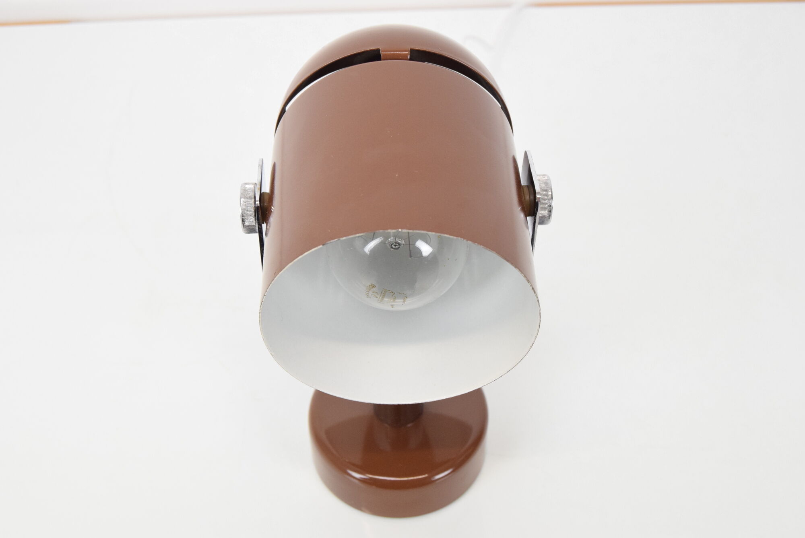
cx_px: 402
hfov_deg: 46.4
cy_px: 269
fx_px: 940
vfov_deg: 32.0
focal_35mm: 42
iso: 1600
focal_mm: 28
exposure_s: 1/160
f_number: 6.3
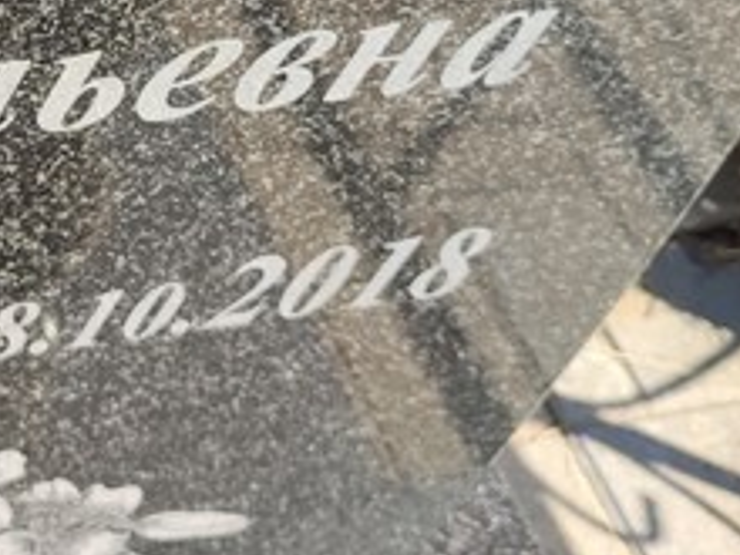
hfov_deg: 20.5
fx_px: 1945
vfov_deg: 15.5
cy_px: -155
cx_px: -81
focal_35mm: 91
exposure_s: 1/293
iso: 50
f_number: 1.9
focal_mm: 6.04
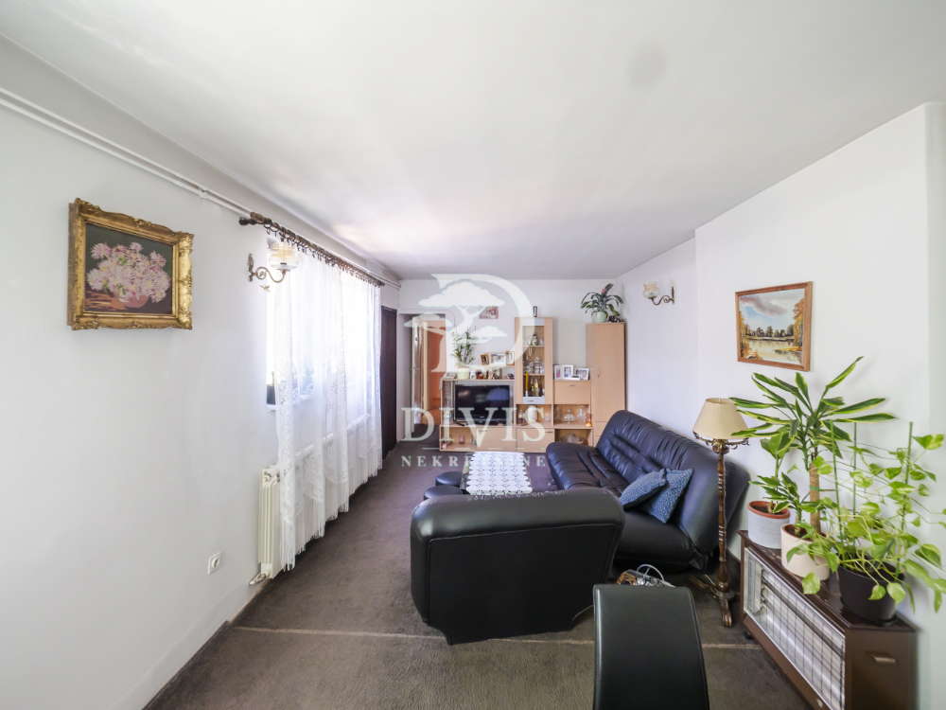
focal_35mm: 14
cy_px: 355
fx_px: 383
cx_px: 473
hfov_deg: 102.1
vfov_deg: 85.7
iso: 400
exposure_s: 1/25
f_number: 4
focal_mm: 7
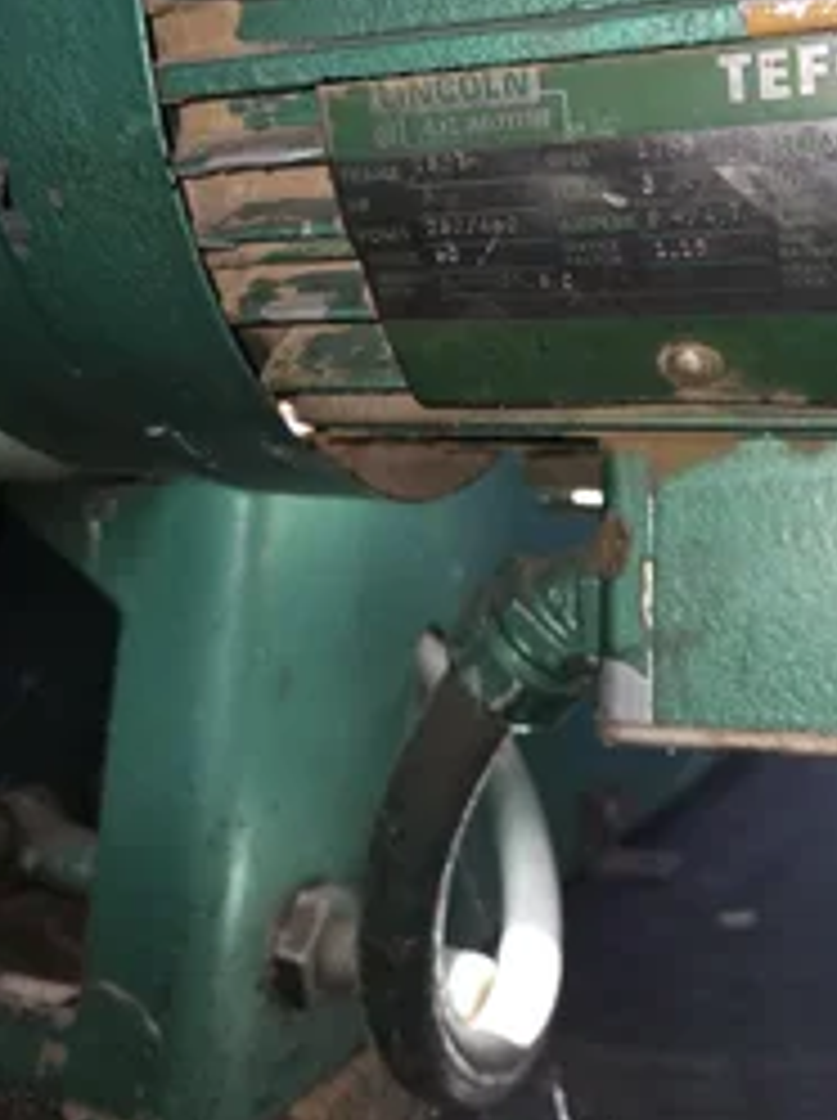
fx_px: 1196
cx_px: 558
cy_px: 270
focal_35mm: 37
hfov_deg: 38.1
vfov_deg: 48.1
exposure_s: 1/60
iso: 125
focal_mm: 5.4
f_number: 1.8
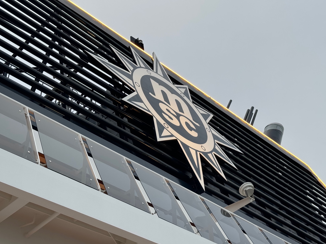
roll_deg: +2.5
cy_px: 124
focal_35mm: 49
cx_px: 161
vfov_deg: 29.7
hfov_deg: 38.9
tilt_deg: +38.1
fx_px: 461
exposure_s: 1/129
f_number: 1.78
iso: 64
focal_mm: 6.76
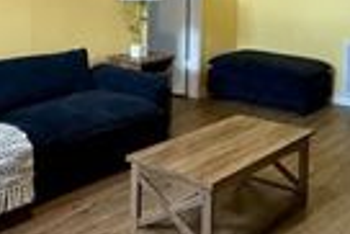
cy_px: -8
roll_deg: -1.0
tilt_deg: -2.5
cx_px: 215
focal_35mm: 57
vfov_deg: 22.8
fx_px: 555
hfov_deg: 34.9
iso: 400
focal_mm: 2.22
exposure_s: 1/60
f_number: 2.2
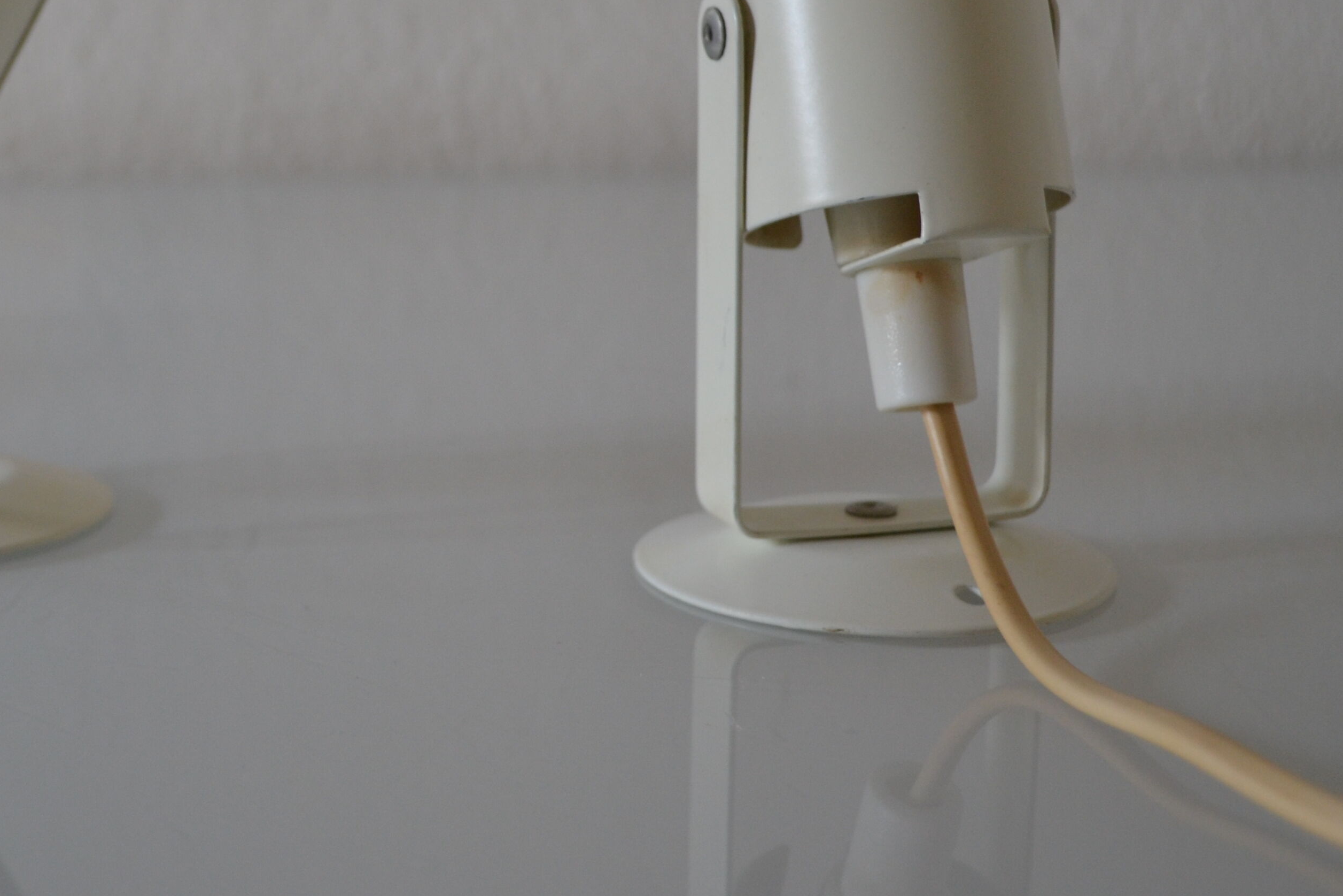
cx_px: 236
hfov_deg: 29.7
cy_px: 204
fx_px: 2462
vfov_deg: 20.4
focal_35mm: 66
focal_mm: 24
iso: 400
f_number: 4
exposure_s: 1/60
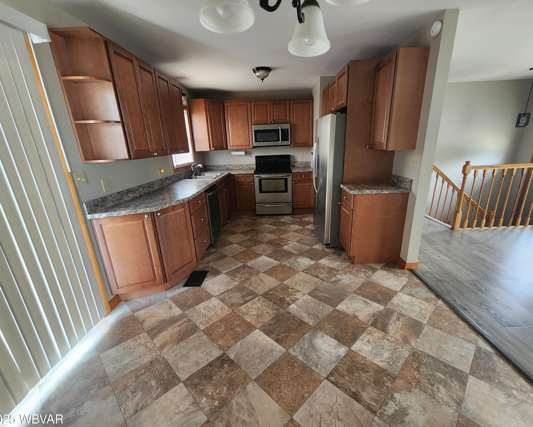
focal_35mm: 14
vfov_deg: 88.0
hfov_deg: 100.7
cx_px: 272
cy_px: 219
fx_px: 221
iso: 320
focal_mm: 2.2
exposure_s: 1/40
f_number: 2.2
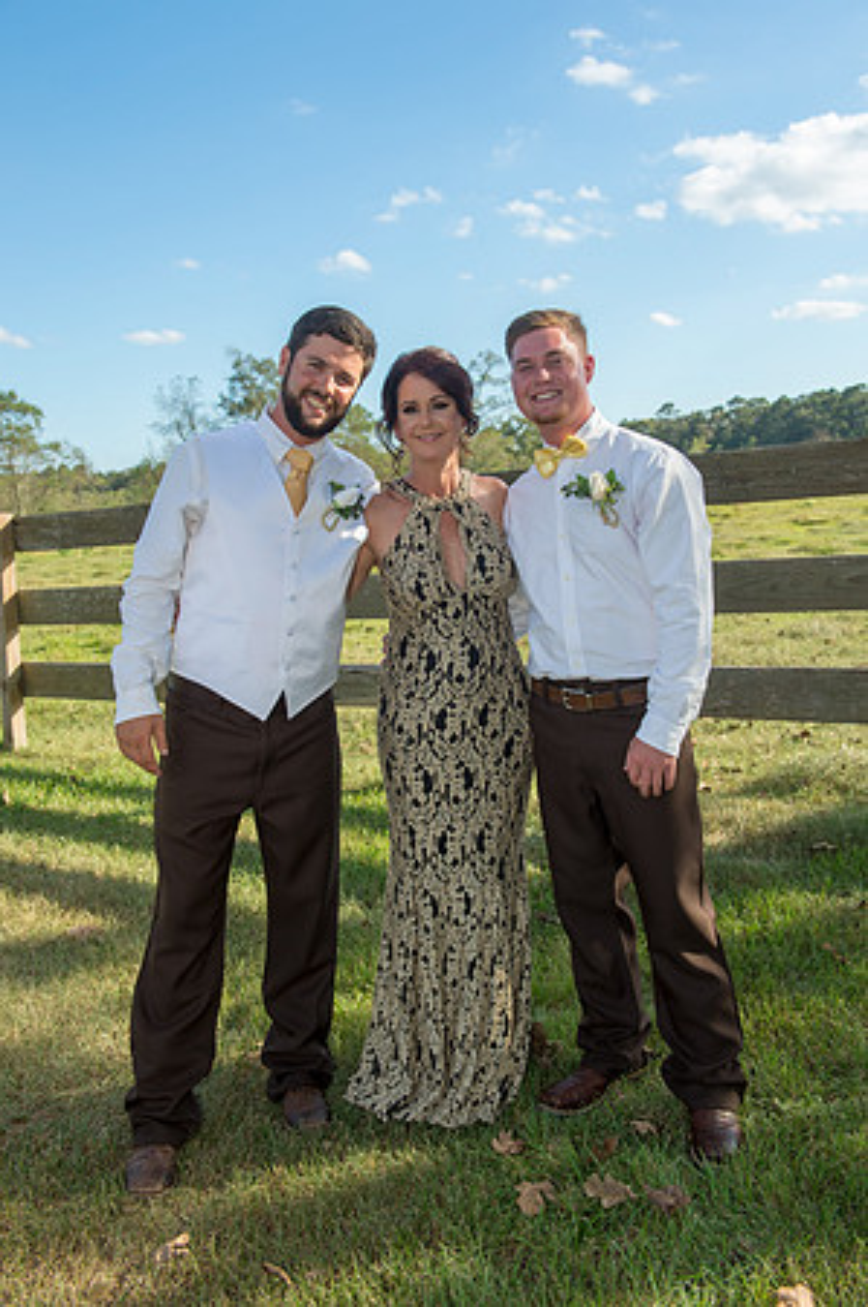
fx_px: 1232
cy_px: 654
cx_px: 434
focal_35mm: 34
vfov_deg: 55.8
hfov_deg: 38.8
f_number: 7.1
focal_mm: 34
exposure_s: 1/320
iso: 200
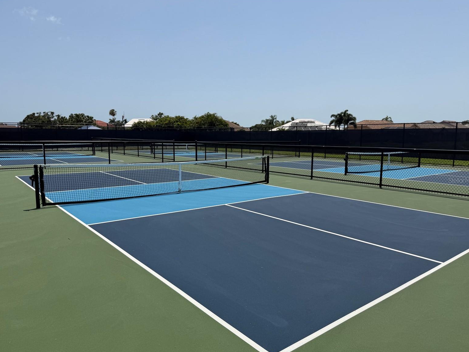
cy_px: 180
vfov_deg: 54.9
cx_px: 233
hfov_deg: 69.4
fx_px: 339
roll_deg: +0.5
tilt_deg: -8.3
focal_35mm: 25
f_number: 1.78
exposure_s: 1/7353
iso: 80
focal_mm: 6.76
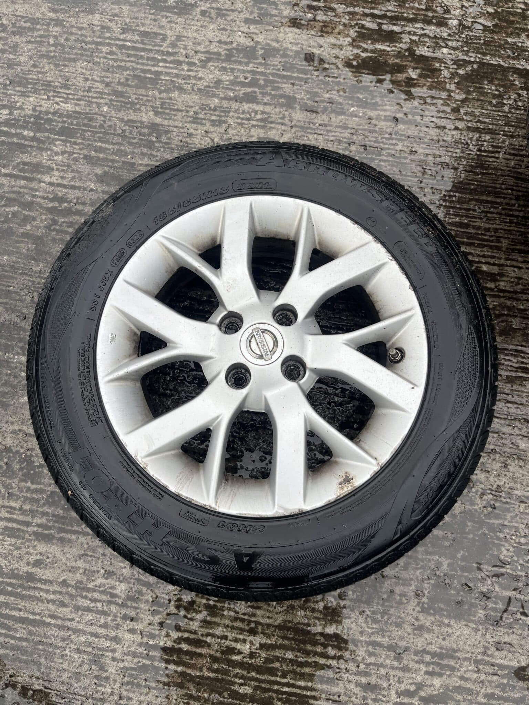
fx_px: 530
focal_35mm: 26
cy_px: 352
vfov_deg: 67.3
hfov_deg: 53.1
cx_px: 264
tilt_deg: -73.5
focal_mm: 5.1
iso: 50
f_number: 1.6
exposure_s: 1/983
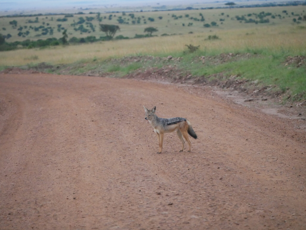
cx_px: 153
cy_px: 115
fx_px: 2025
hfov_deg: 8.6
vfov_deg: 6.5
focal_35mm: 229
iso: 3200
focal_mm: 114
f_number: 5.6
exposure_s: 1/250
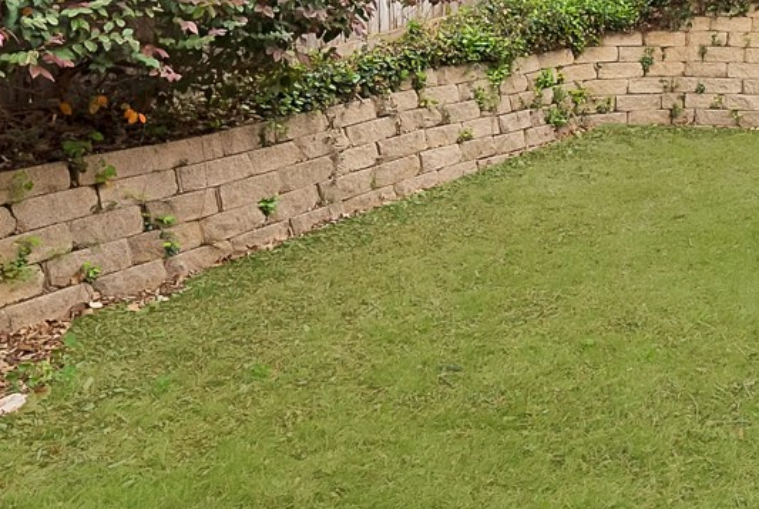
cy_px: -51
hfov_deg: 33.5
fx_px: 950
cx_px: 956
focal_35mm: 45
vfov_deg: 27.4
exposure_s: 1/40
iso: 640
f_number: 9
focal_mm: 12
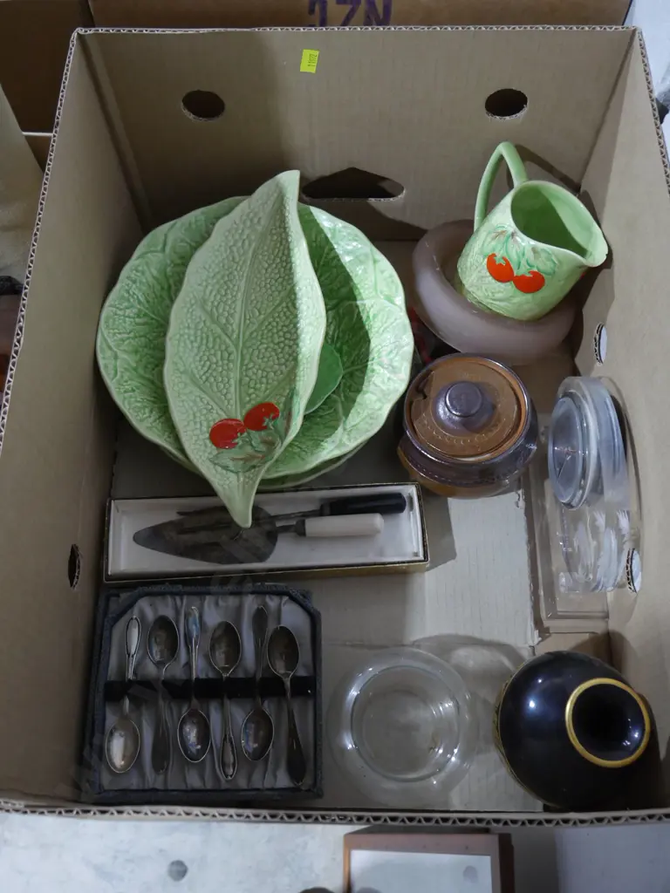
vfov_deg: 54.0
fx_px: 877
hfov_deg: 41.8
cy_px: 446
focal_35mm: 34
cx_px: 335
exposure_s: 1/60
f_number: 4
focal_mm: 17
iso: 2000
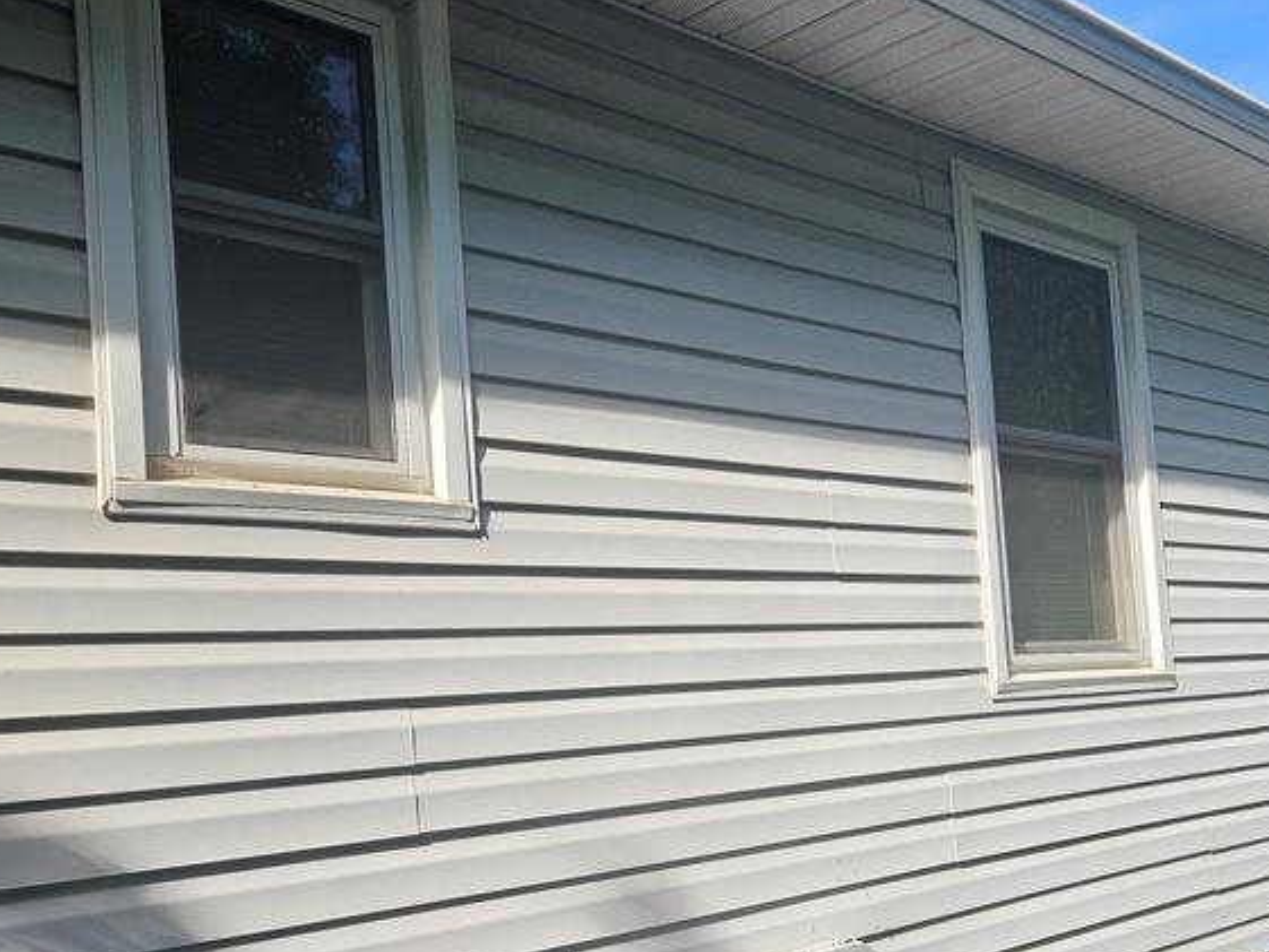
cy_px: 606
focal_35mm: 42
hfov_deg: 44.8
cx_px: 651
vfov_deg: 34.2
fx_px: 1540
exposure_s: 1/997
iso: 25
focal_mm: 5.4
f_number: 1.8
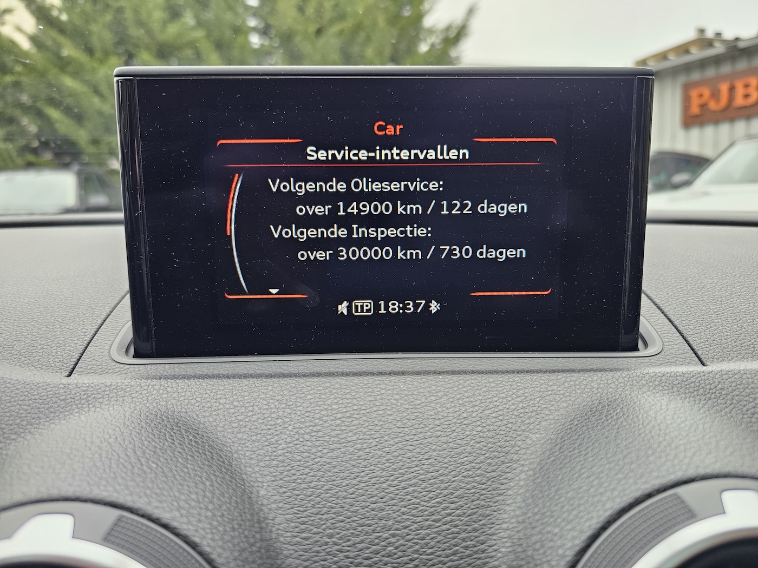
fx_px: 504
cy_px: 284
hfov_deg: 73.9
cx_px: 379
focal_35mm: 23
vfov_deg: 58.9
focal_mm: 6.3
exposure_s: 1/50
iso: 160
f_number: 1.7
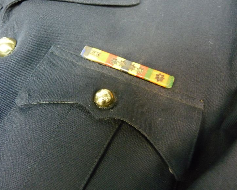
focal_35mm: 29
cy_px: 92
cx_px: 121
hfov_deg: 60.4
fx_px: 203
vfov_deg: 50.0
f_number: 2.8
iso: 800
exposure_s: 1/20
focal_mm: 4.8
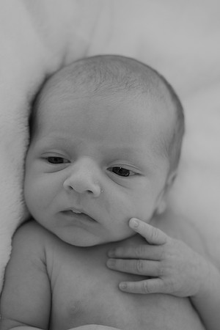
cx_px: 110
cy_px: 165
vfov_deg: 38.9
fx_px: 467
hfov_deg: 26.5
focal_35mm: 51
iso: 800
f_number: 2.8
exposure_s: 1/300
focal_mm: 34.2
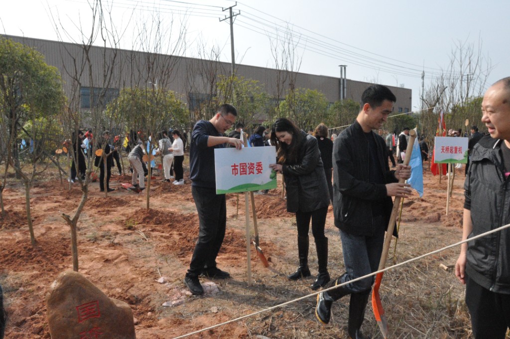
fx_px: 509
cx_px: 255
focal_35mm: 36
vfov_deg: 36.8
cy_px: 170
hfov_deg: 53.2
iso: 2500
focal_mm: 24
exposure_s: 1/1250
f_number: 18
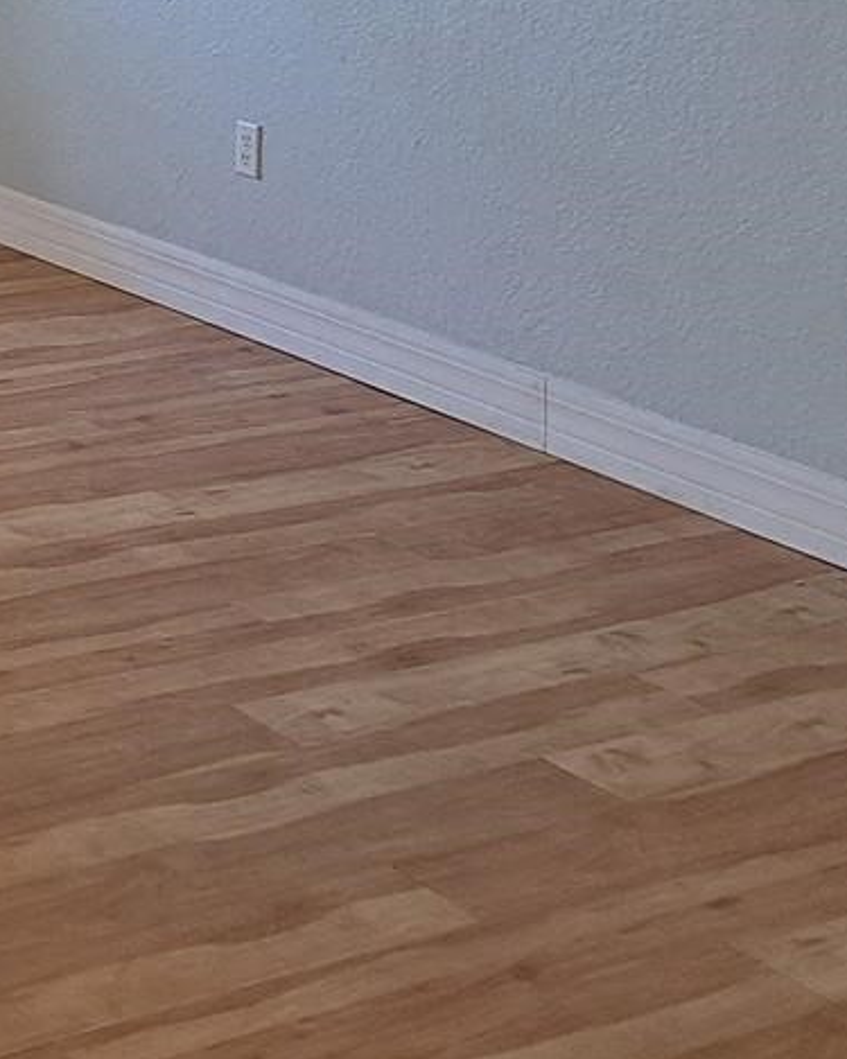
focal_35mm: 80
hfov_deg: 17.6
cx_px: -348
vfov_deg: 22.2
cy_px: -178
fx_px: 2508
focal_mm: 5.23
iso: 100
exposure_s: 1/60
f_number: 1.8
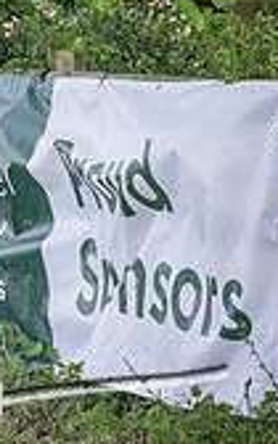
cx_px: -241
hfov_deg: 2.3
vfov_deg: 3.7
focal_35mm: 573
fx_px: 6946
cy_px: 138
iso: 200
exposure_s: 1/320
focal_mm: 115
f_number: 5
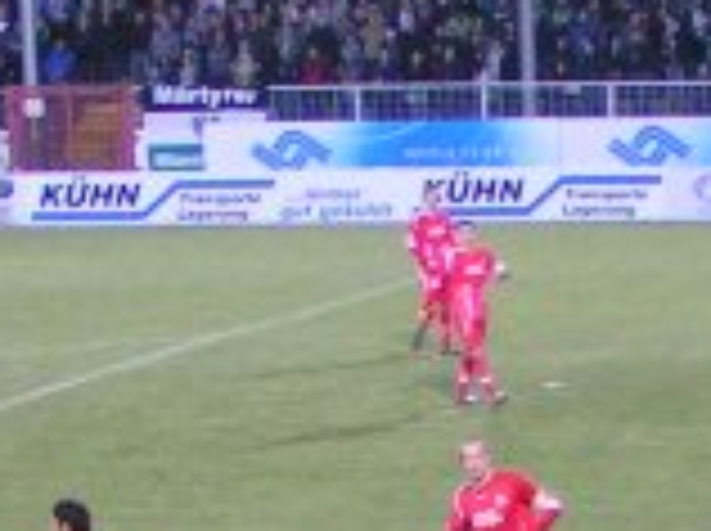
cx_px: 1058
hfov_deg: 8.5
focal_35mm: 228
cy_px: 1076
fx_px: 4676
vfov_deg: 6.3
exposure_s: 1/30
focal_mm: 6.9
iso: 200
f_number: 2.8
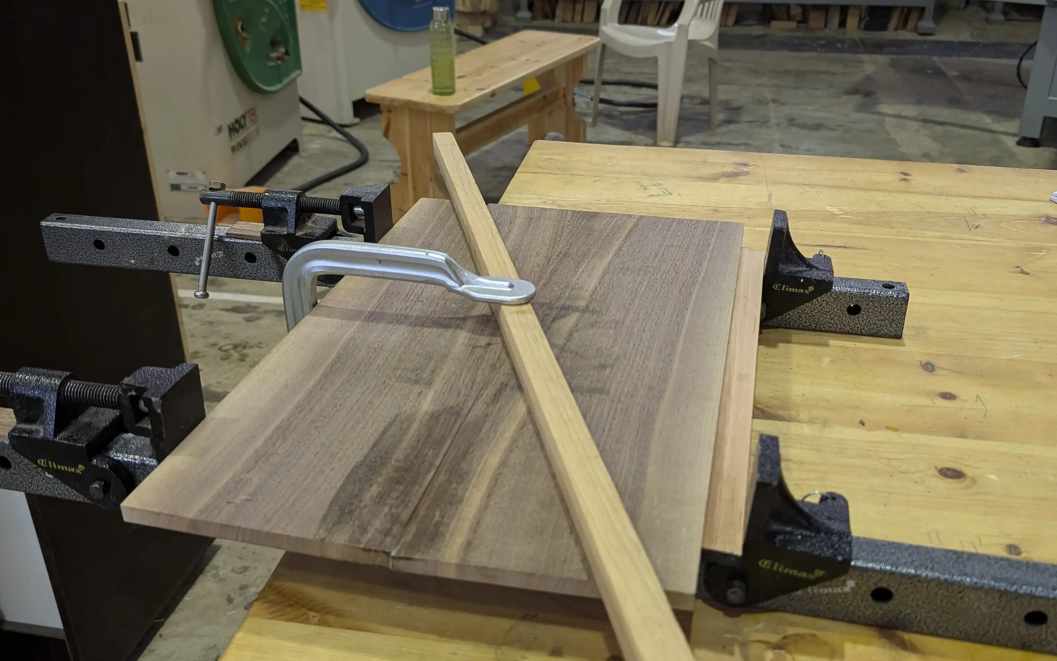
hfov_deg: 56.7
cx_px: 527
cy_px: 345
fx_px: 979
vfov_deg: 37.3
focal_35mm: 34
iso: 266
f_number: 1.68
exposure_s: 1/100
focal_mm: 6.9
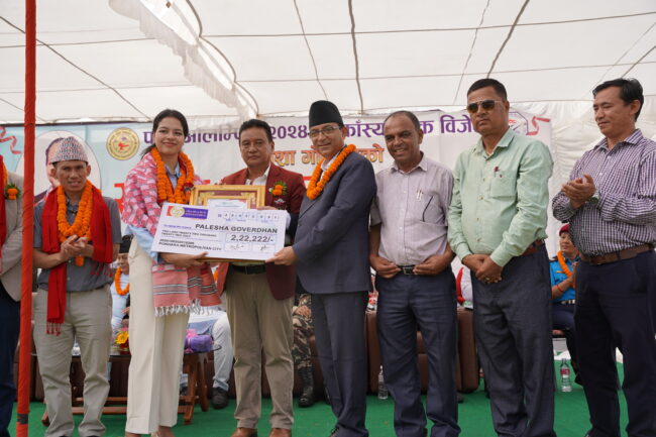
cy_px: 218
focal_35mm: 37
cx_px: 328
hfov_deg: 52.3
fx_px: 669
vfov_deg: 36.2
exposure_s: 1/500
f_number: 4.5
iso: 100
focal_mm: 36.7
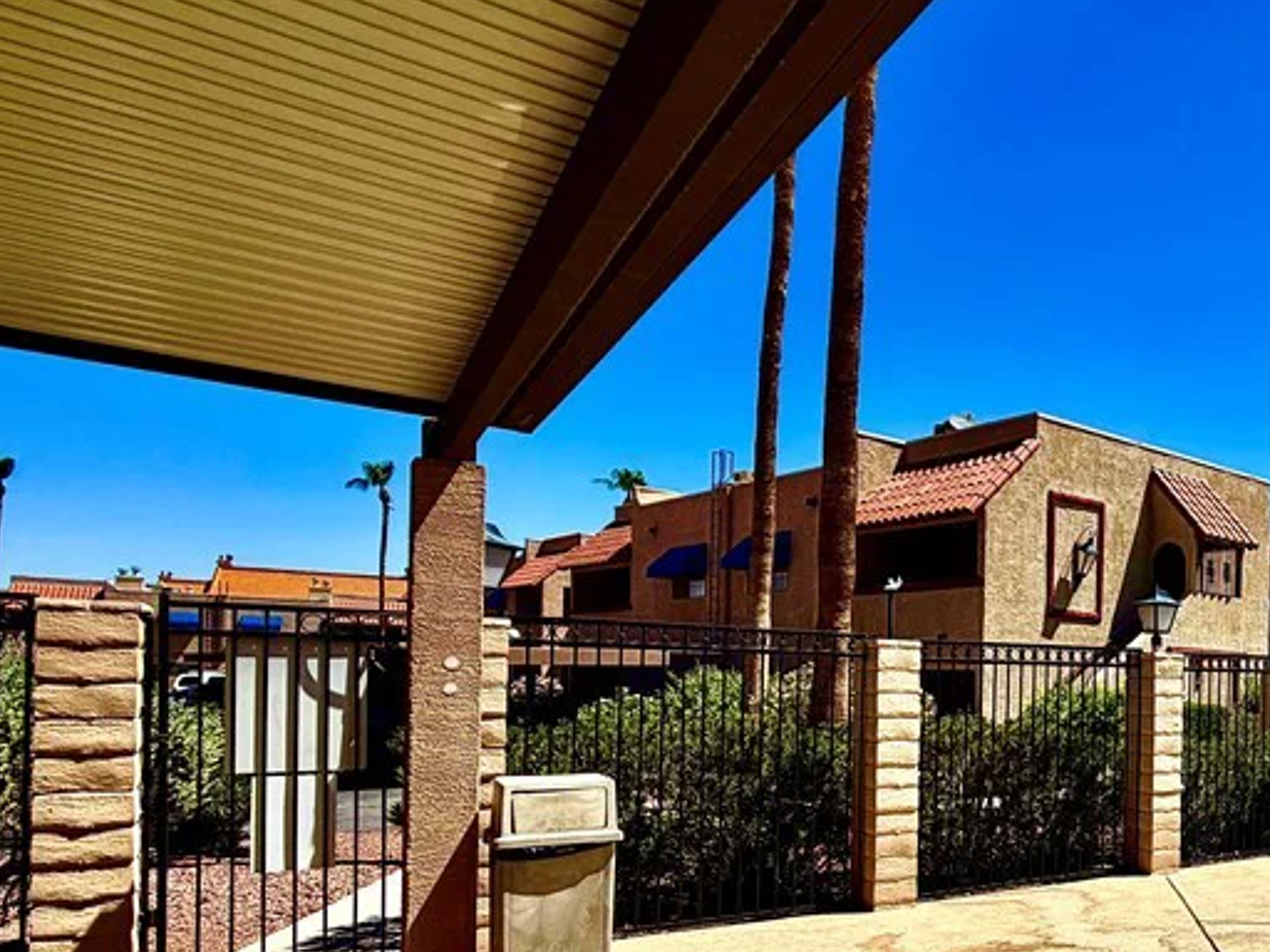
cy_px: 687
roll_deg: -1.0
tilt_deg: -1.4
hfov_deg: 53.0
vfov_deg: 48.3
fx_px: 1027
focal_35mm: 28
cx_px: 1210
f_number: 2.2
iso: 20
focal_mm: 2.22
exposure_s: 1/1235
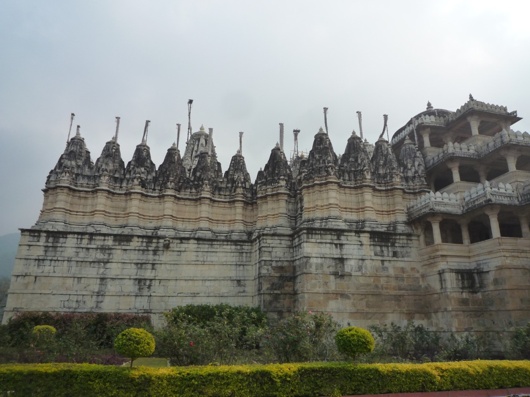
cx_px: 265
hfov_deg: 69.4
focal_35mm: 25
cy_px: 198
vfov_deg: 54.9
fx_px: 383
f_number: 4
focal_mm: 4.4
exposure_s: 1/640
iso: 160
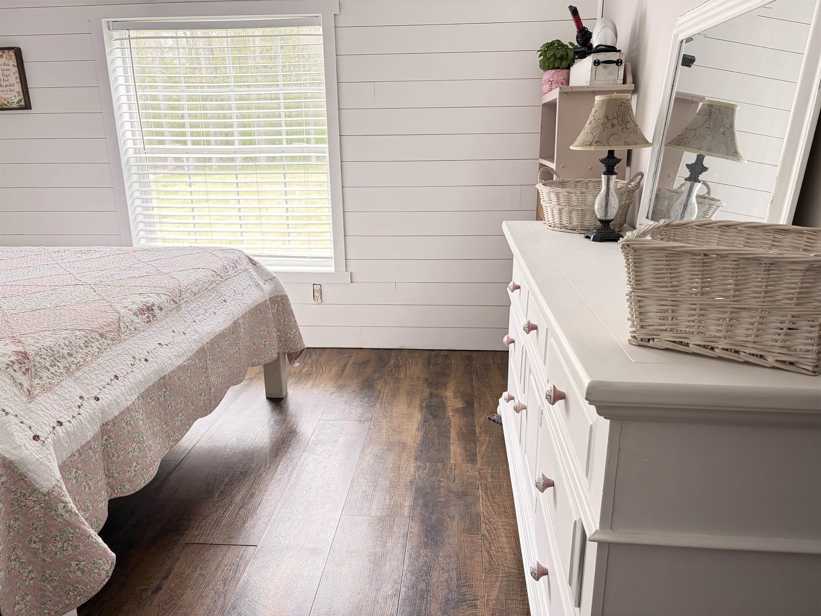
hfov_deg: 67.3
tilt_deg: -15.5
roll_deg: +1.1
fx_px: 617
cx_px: 410
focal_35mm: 26
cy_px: 308
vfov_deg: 53.1
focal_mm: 5.96
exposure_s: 1/60
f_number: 1.6
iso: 200
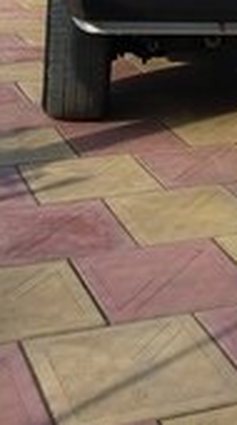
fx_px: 966
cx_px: 299
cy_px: -82
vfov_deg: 22.8
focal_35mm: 86
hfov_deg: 13.5
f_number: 1.9
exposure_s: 1/963
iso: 40
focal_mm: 3.7
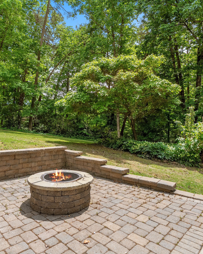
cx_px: 81
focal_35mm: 23
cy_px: 126
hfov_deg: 60.4
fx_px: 173
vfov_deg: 72.6
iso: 320
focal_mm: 16
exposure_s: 1/320
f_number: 9
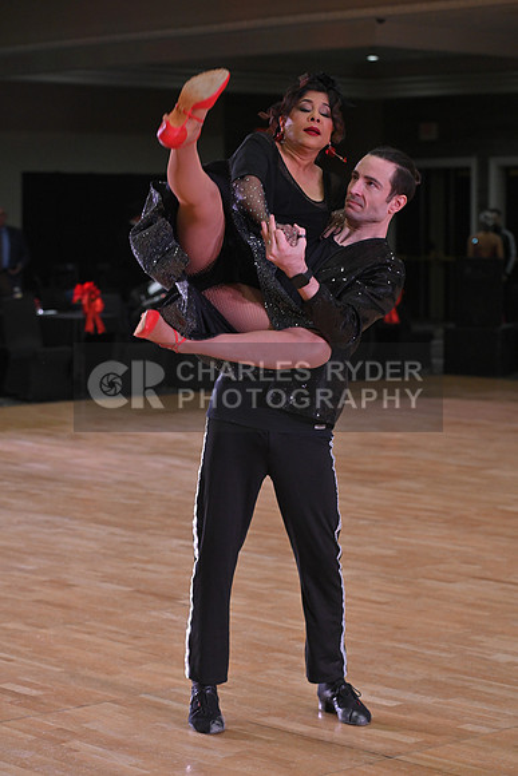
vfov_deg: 21.5
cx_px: 259
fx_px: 2049
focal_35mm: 95
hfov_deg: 14.4
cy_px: 388
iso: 2000
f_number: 5
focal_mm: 95
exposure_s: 1/320
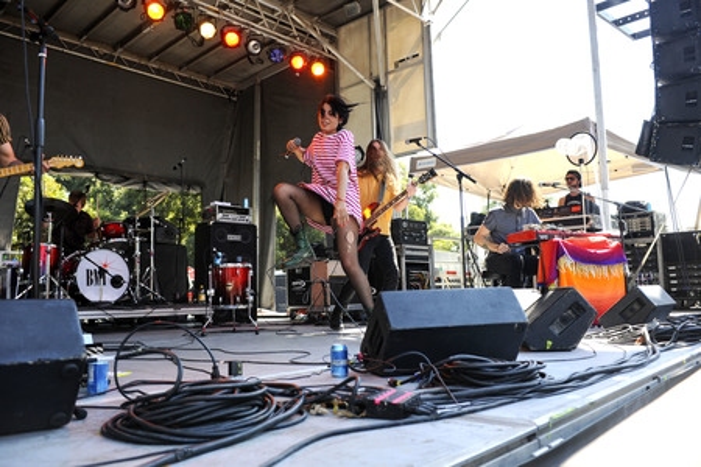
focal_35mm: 28
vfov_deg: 46.4
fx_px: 545
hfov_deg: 65.5
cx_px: 350
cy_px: 234
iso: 400
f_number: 3.5
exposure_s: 1/500
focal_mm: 28
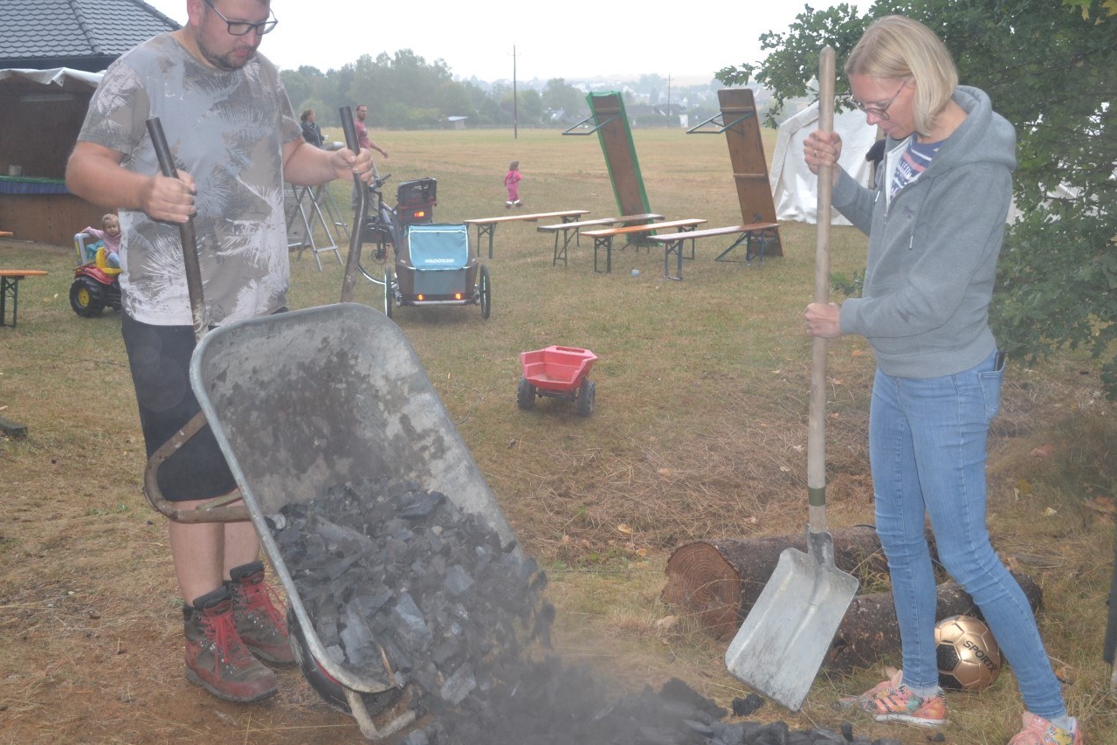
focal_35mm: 38
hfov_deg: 50.7
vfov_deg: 35.0
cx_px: 570
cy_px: 304
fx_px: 1179
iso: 220
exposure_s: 1/125
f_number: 4
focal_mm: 20
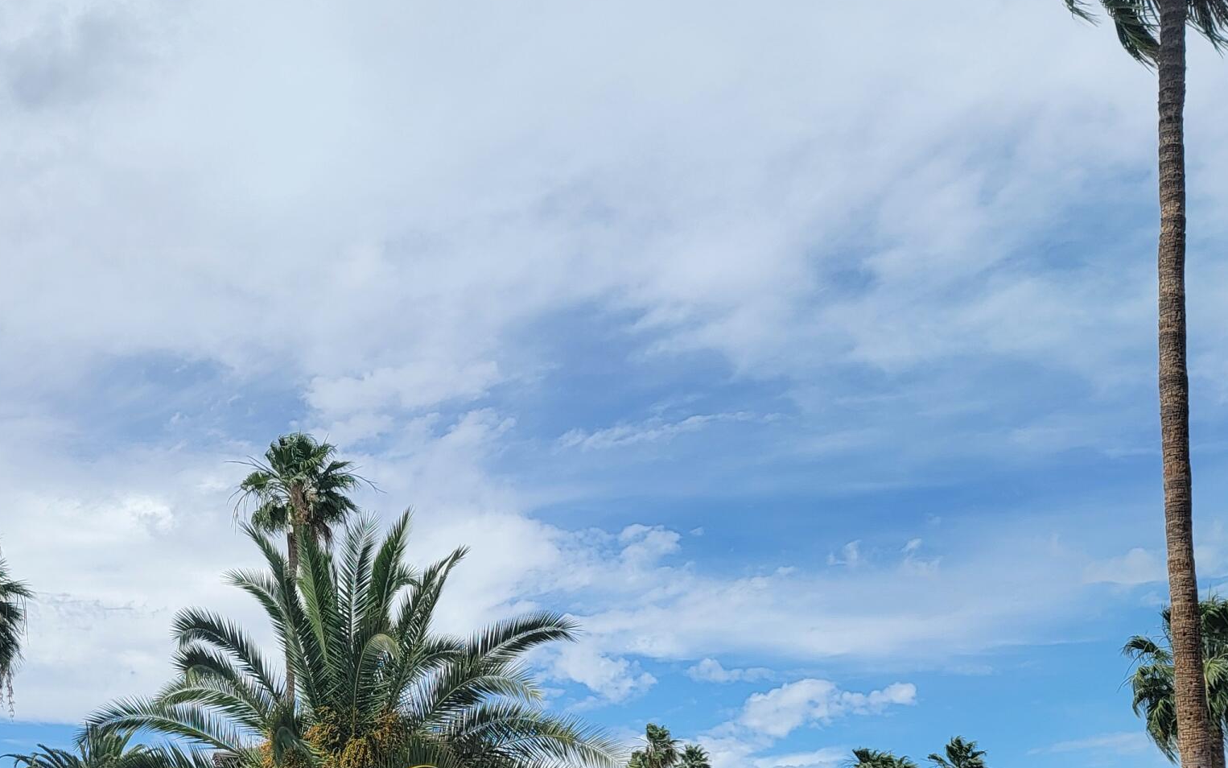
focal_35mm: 50
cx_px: 229
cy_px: 700
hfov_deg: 38.6
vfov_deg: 25.0
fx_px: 1673
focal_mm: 6.7
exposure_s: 1/1369
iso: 16
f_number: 1.8
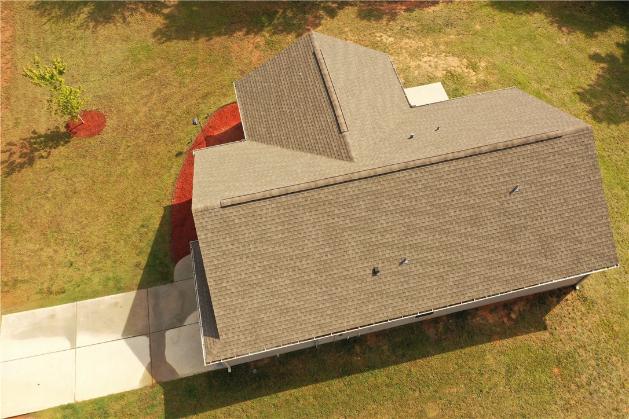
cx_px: 314
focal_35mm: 28
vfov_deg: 46.4
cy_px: 210
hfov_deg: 65.5
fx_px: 489
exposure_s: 1/320
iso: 100
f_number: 5.6
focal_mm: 10.26
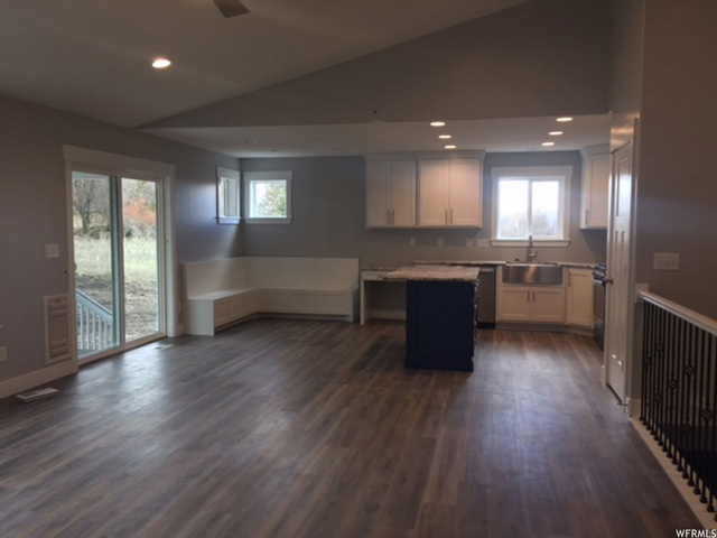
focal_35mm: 29
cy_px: 269
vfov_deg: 48.2
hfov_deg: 61.7
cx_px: 358
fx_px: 601
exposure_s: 1/40
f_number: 2.2
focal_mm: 4.15
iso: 32
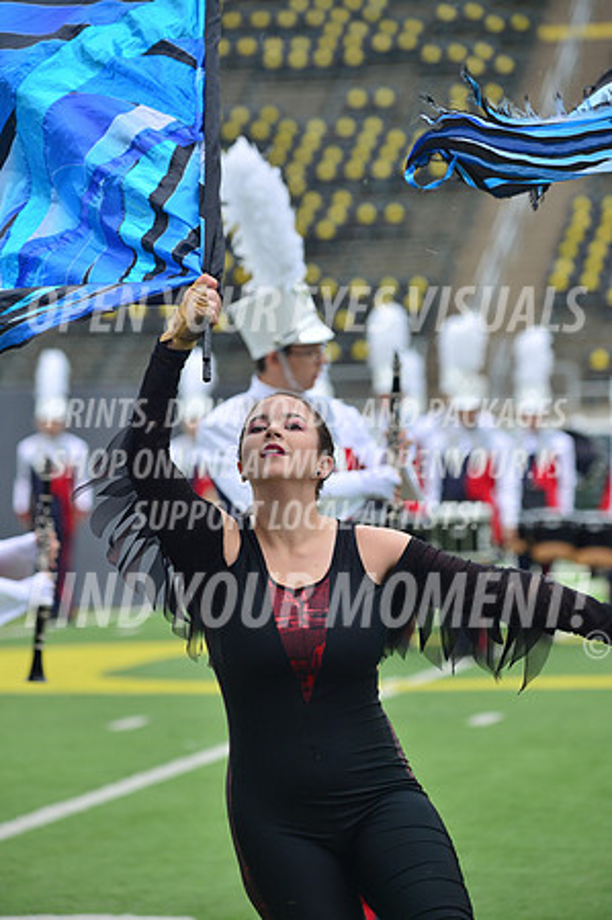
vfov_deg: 10.3
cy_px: 460
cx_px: 306
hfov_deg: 6.9
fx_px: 5111
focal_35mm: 200
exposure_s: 1/640
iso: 200
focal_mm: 200
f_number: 5.6
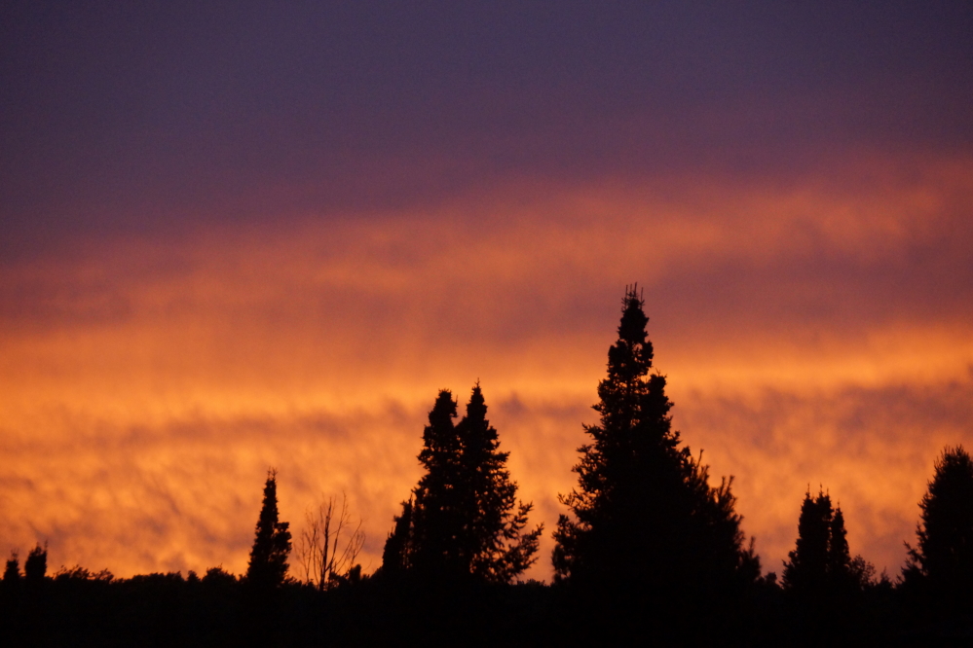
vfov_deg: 6.8
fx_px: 5473
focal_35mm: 202
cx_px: 486
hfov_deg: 10.2
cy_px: 324
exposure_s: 1/100
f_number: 5.6
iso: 1600
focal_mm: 135
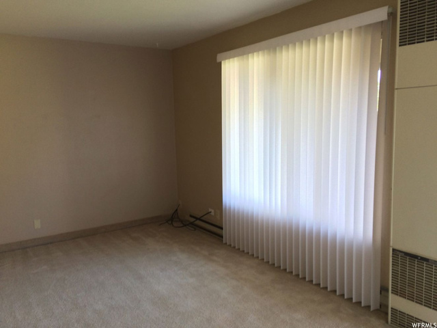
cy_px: 164
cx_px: 218
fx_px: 366
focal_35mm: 29
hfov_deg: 61.7
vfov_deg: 48.2
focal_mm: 4.15
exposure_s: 1/30
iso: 50
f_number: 2.2
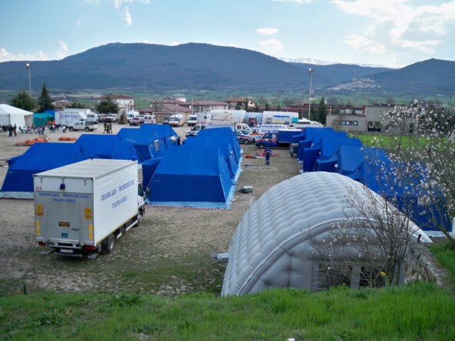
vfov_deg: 40.7
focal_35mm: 35
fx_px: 460
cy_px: 170
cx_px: 228
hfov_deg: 52.6
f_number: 3.1
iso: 80
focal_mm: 6.3
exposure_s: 1/640
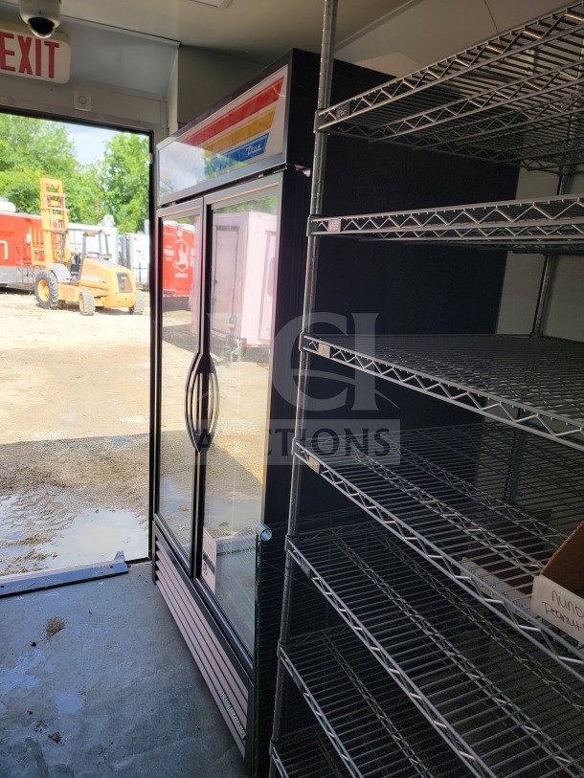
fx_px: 540
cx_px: 292
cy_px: 389
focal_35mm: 24
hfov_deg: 56.8
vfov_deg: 71.6
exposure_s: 1/98.7
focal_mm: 6.7
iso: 16
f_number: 1.8
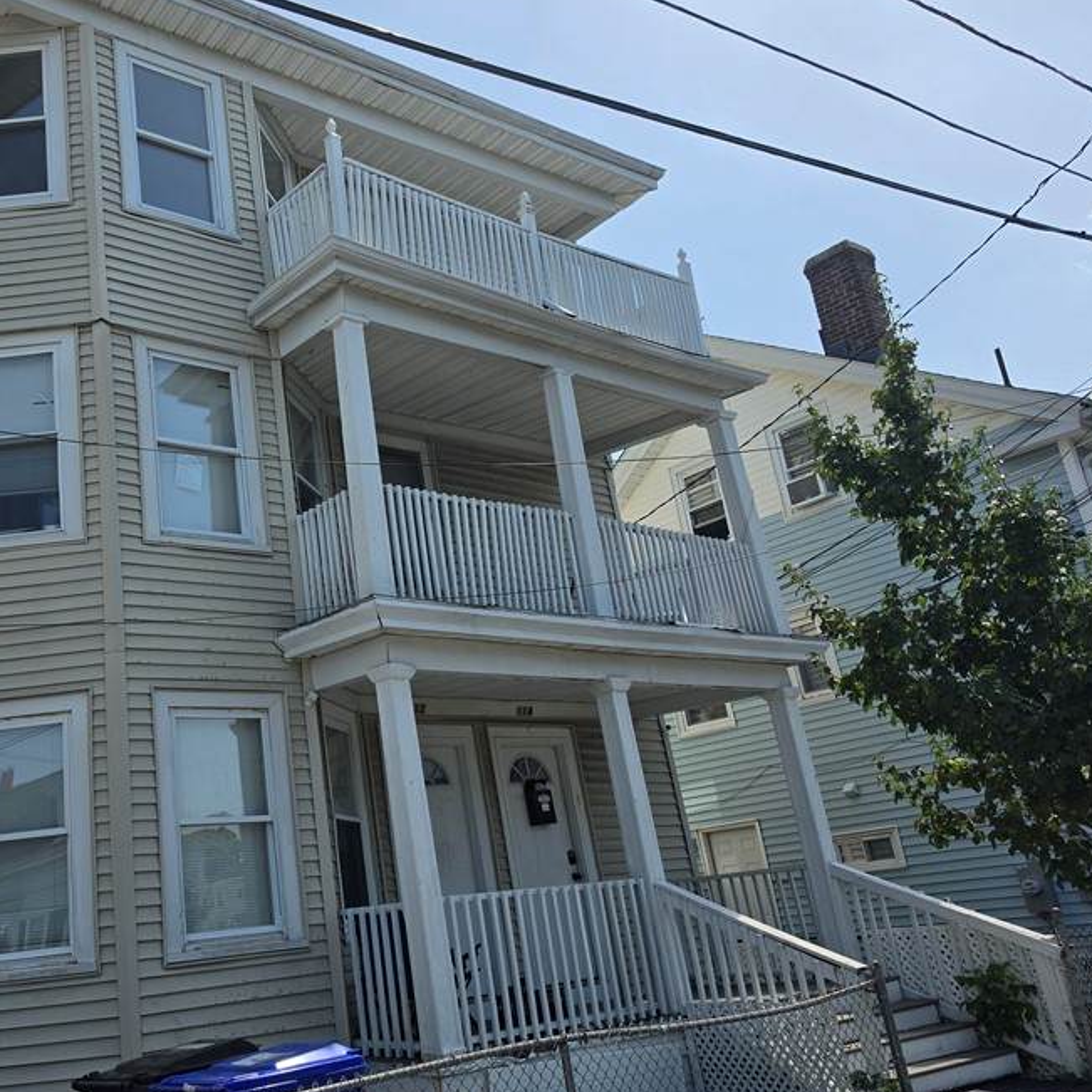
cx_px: 282
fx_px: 1142
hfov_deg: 49.2
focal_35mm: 32
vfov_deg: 51.0
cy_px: 497
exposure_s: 1/6352
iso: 64
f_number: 1.4
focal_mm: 6.5
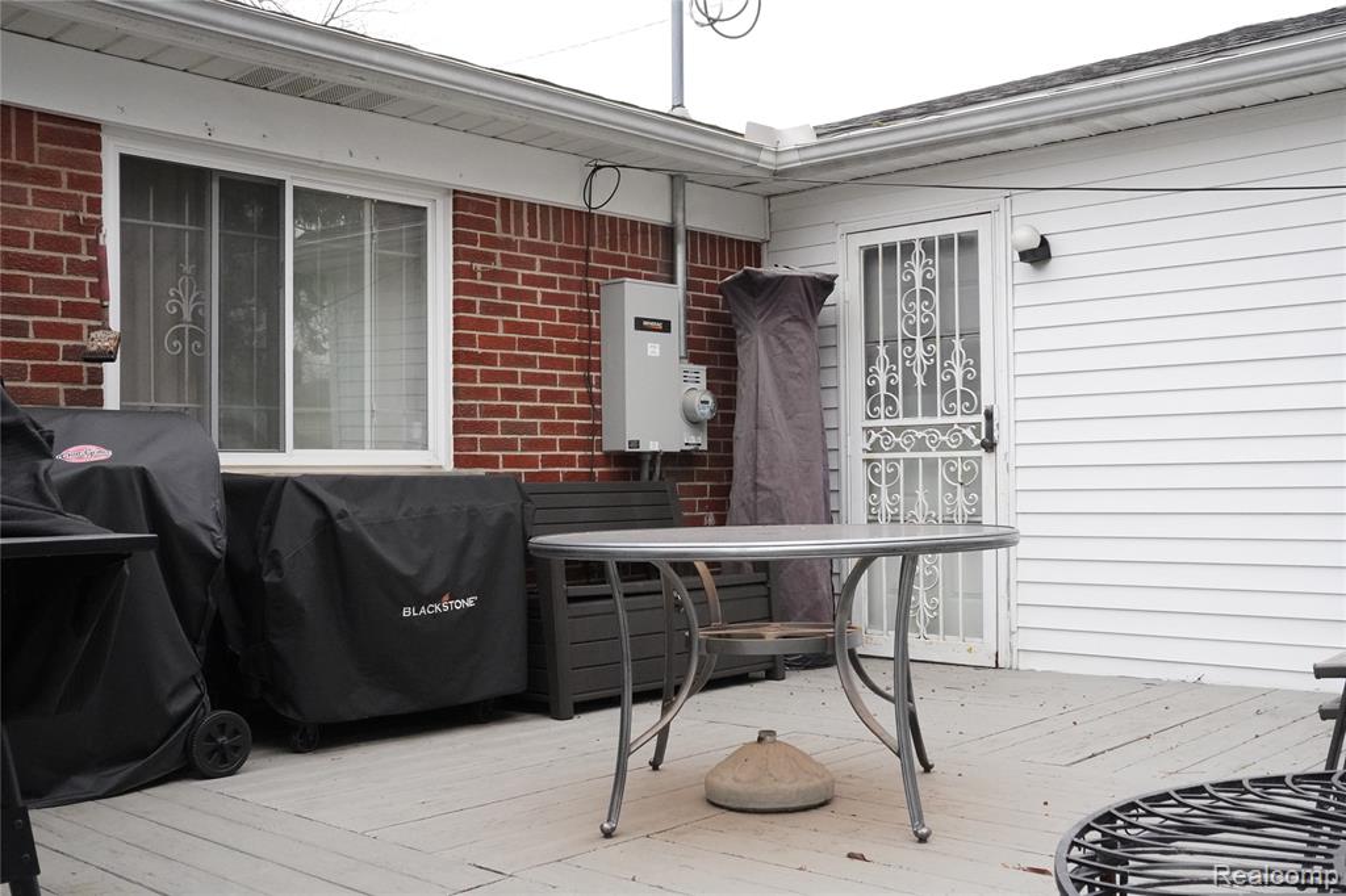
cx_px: 673
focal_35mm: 36
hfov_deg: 52.6
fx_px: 1362
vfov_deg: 36.4
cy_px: 448
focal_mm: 24.3
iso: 5000
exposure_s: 1/1250
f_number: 10
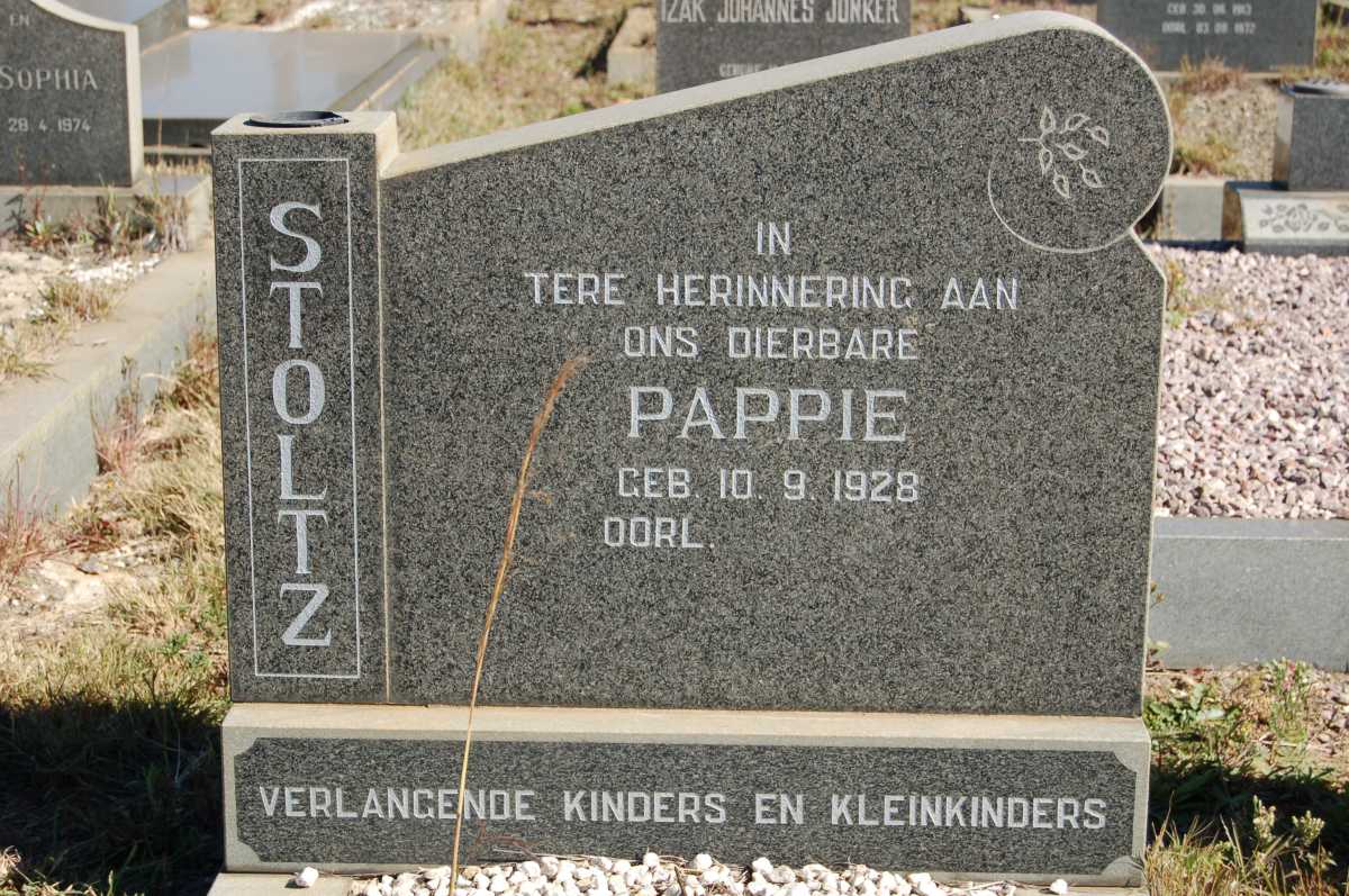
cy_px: 448
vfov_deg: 19.7
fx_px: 2582
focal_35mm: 69
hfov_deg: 29.3
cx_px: 674
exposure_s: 1/250
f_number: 6.3
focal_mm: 46
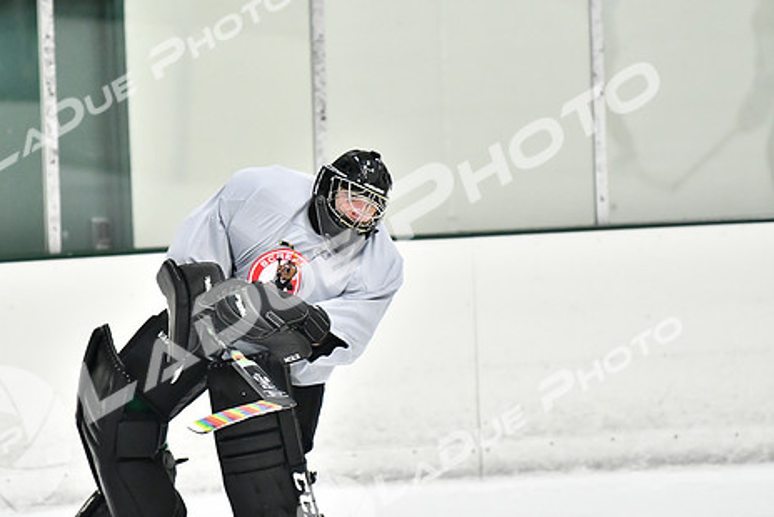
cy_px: 269
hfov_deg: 5.5
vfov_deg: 3.7
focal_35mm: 375
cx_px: 294
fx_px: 8067
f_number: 2.8
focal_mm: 200
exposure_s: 1/1250
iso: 6400
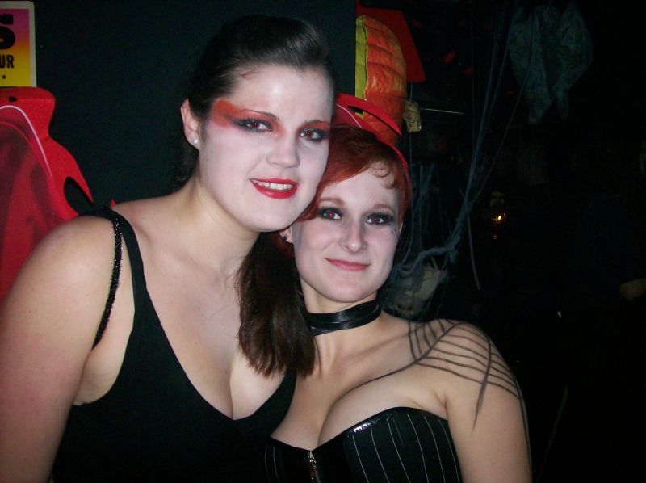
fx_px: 671
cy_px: 242
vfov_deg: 39.6
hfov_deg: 51.4
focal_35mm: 36
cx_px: 323
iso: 140
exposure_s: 1/64
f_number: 2.7
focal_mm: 6
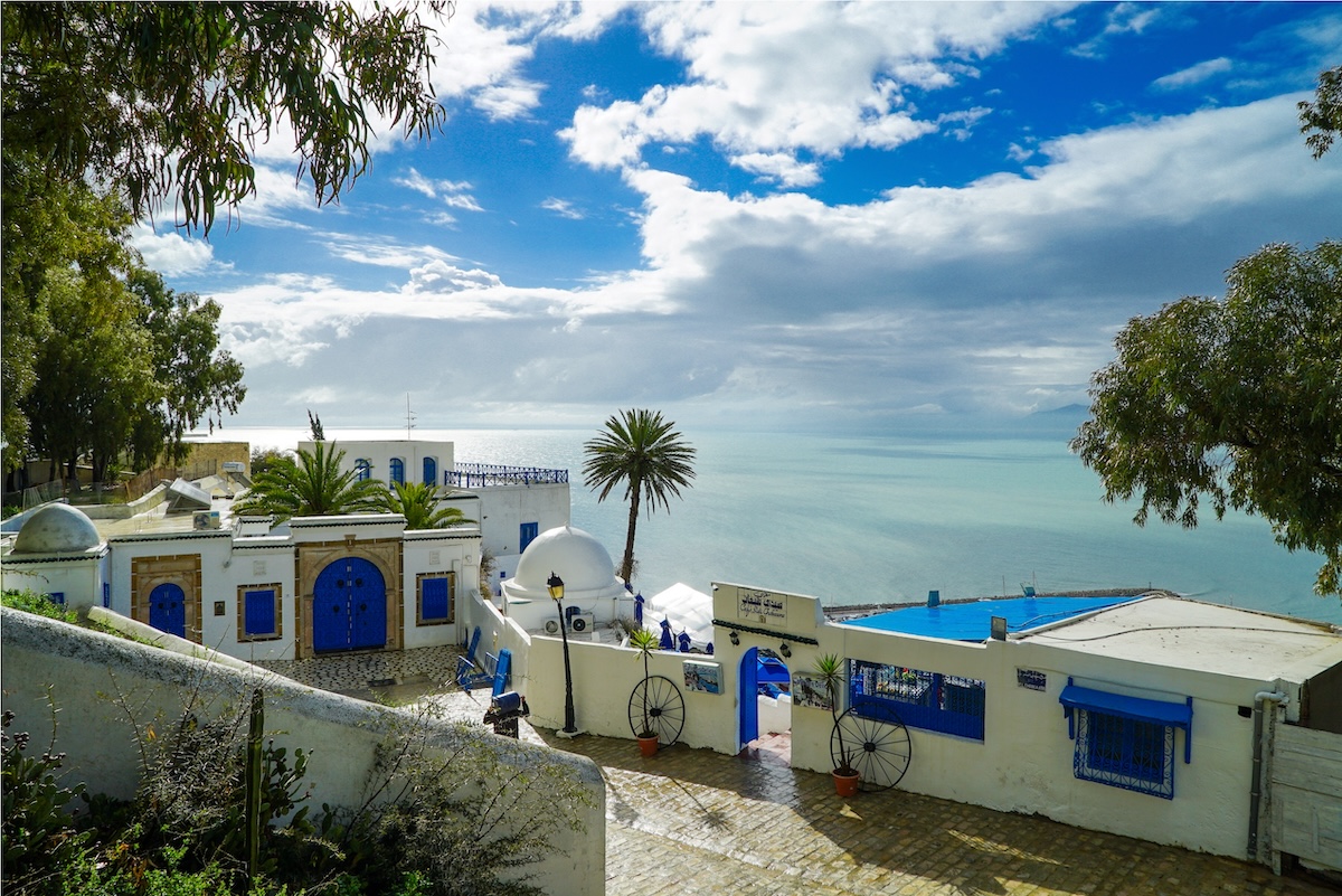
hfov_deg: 73.7
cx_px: 671
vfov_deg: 53.2
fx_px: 895
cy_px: 448
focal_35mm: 24
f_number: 14
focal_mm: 24
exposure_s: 1/250
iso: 100
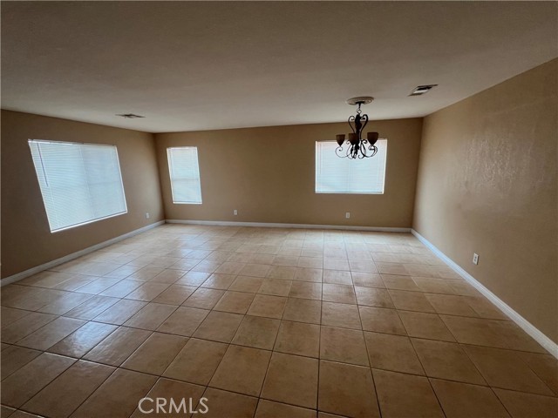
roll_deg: +2.5
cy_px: 209
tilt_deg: -11.3
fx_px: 210
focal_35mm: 13
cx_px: 279
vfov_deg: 89.9
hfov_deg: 106.2
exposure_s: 1/120
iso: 100
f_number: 1.8
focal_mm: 1.57
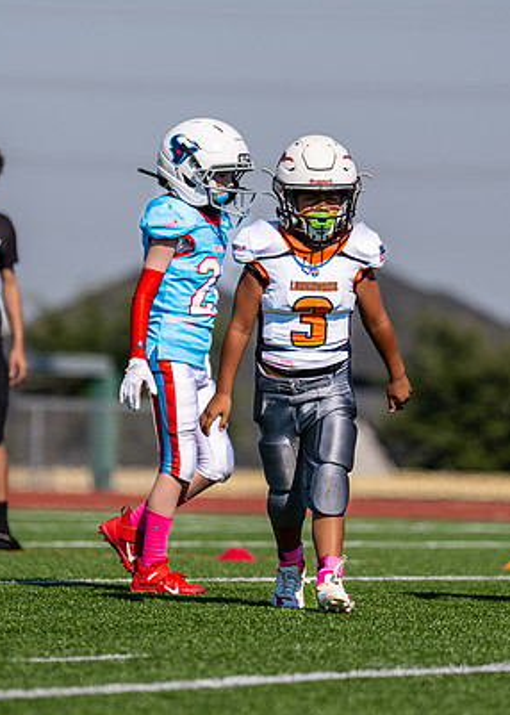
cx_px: 255
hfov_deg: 3.2
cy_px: 234
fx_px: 8992
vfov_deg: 4.6
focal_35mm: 443
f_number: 2.8
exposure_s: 1/3200
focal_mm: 200
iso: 100
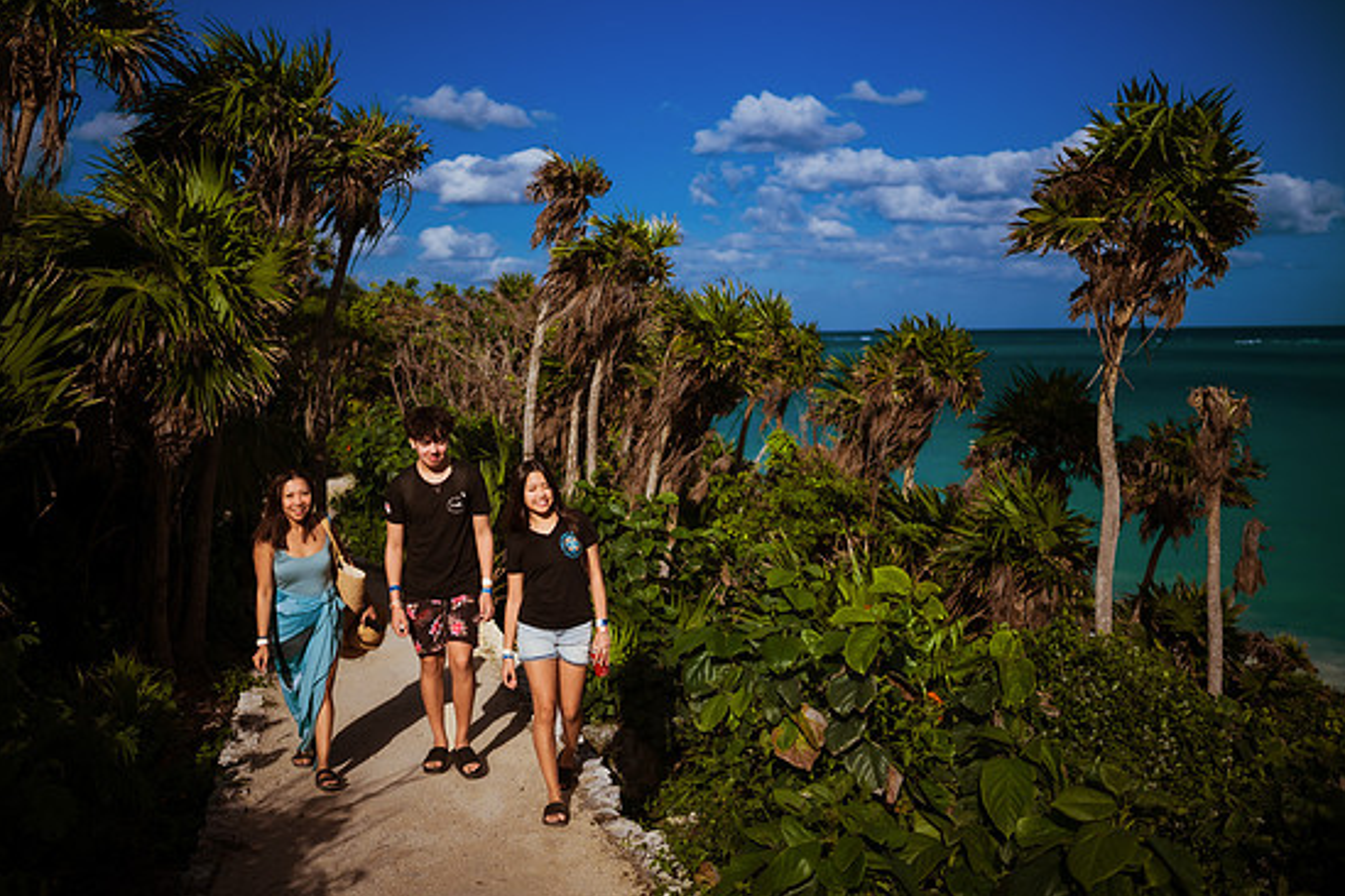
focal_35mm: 37
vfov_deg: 35.9
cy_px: 449
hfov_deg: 51.9
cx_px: 649
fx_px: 1382
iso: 100
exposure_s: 1/8000
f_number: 1.8
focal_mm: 35
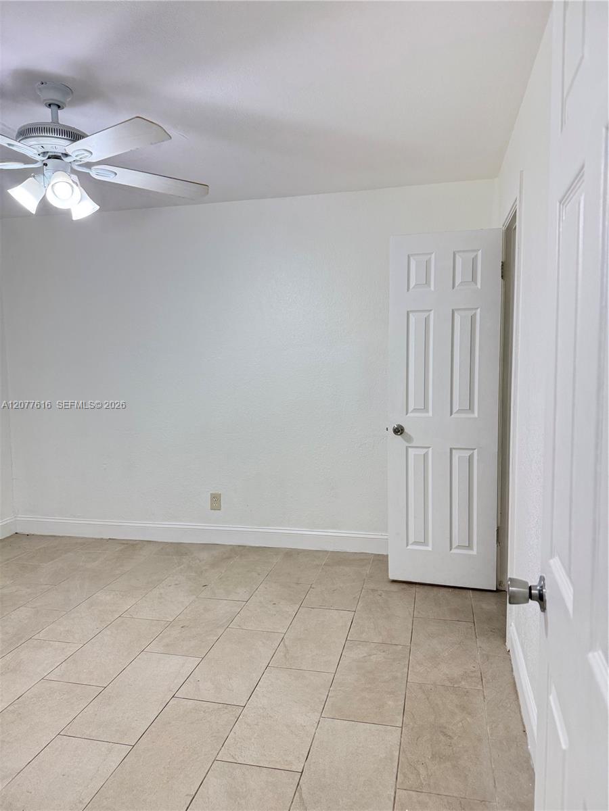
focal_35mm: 24
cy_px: 406
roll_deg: +0.6
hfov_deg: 56.8
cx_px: 304
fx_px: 563
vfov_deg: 71.6
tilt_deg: -3.9
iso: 200
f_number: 1.78
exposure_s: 1/163
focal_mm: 6.76
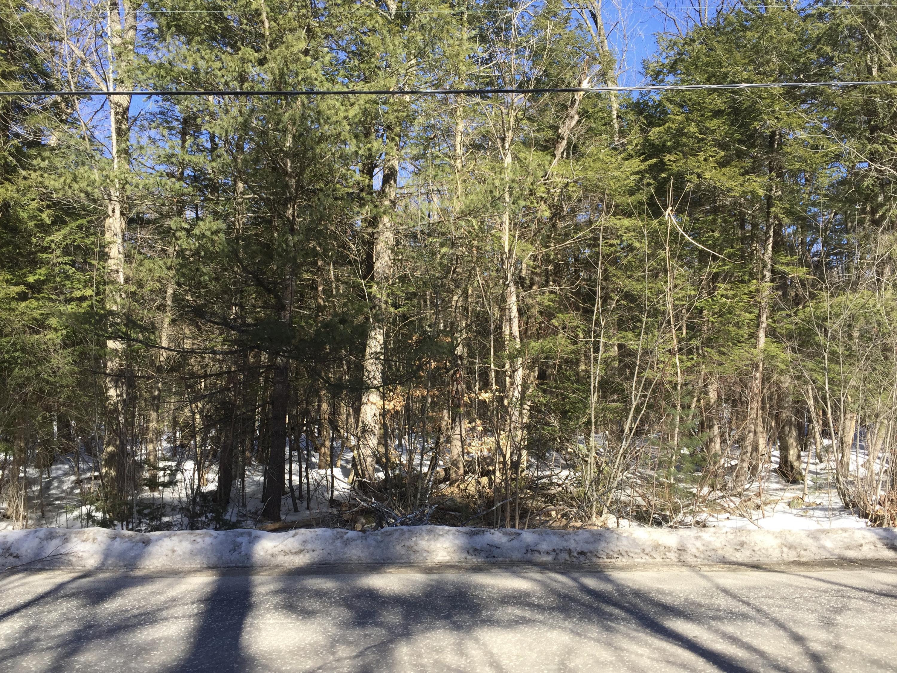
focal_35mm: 29
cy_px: 336
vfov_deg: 48.2
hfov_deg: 61.7
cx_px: 448
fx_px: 751
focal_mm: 4.15
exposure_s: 1/732
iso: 32
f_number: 2.2
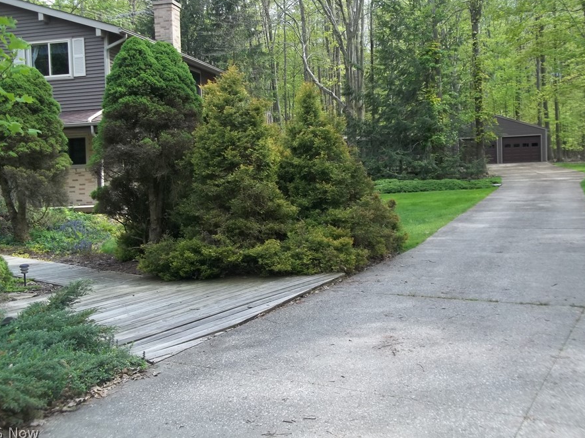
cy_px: 191
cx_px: 308
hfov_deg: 50.1
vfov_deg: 38.6
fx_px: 625
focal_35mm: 37
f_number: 2.9
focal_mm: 5.7
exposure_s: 1/200
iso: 80
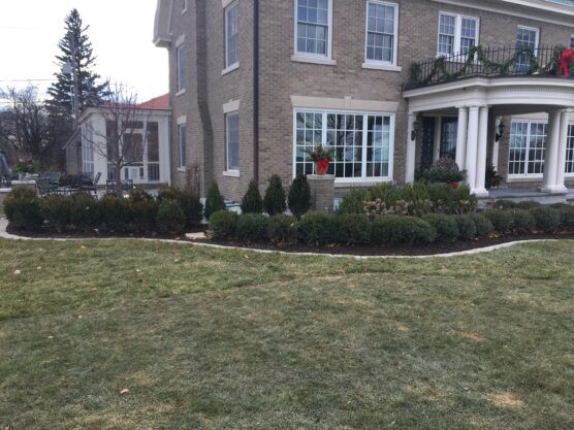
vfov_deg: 48.2
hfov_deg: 61.7
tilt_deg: -5.7
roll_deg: +0.6
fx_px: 481
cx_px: 287
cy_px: 215
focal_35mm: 29
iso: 25
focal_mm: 4.15
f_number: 2.2
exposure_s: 1/375
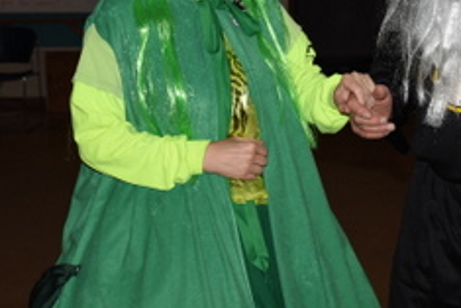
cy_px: 96
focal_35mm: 86
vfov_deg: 15.9
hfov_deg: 23.5
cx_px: 316
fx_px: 1103
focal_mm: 27
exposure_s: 1/60
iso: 100
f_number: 4
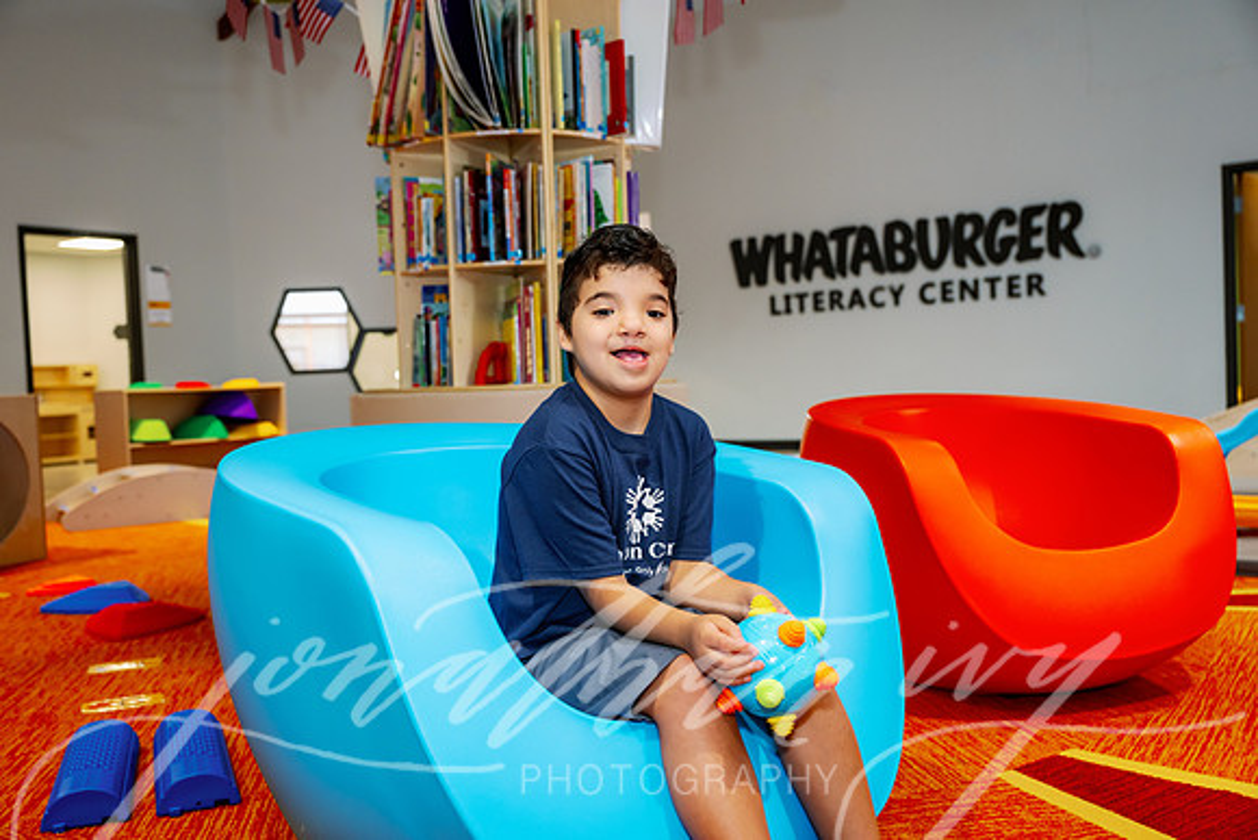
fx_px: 1171
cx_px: 629
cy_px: 420
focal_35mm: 34
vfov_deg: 39.4
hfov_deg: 56.5
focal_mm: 33.5
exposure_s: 1/200
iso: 1000
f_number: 3.5
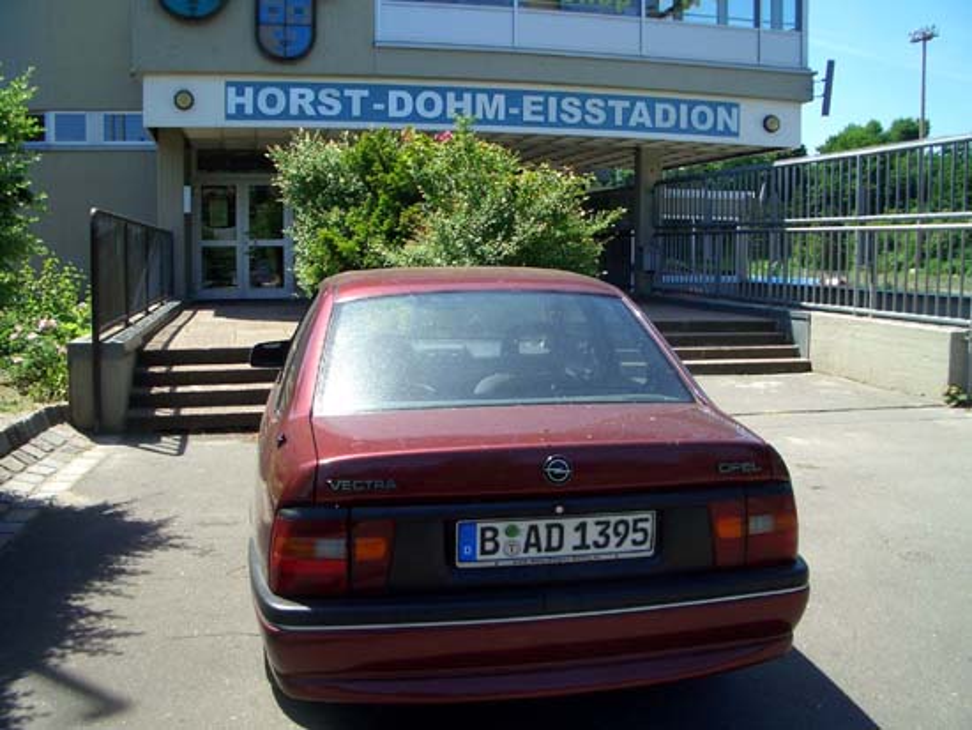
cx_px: 486
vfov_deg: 40.7
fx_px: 983
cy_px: 365
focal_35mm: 35
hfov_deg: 52.6
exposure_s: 1/320
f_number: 4.3
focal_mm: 5.8
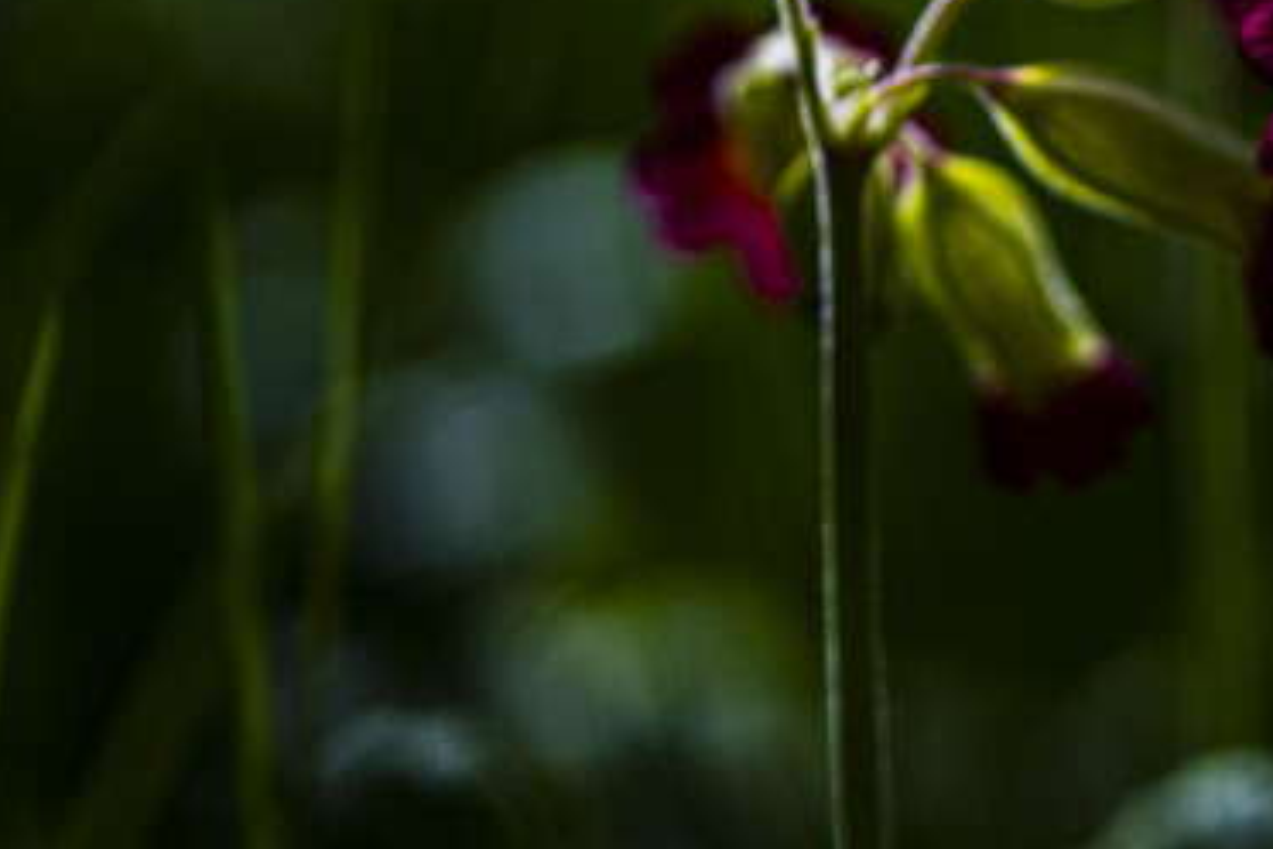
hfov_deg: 9.3
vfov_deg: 6.3
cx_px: 1468
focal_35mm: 218
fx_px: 7708
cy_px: 19
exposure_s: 1/800
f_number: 3.5
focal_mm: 90
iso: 100
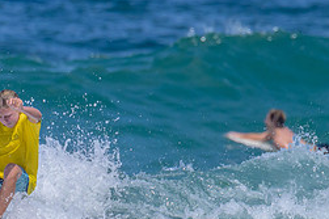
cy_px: 182
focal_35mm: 2032
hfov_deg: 1.0
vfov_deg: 0.7
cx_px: 38
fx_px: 18557
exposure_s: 1/2000
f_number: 11
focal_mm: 650
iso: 640
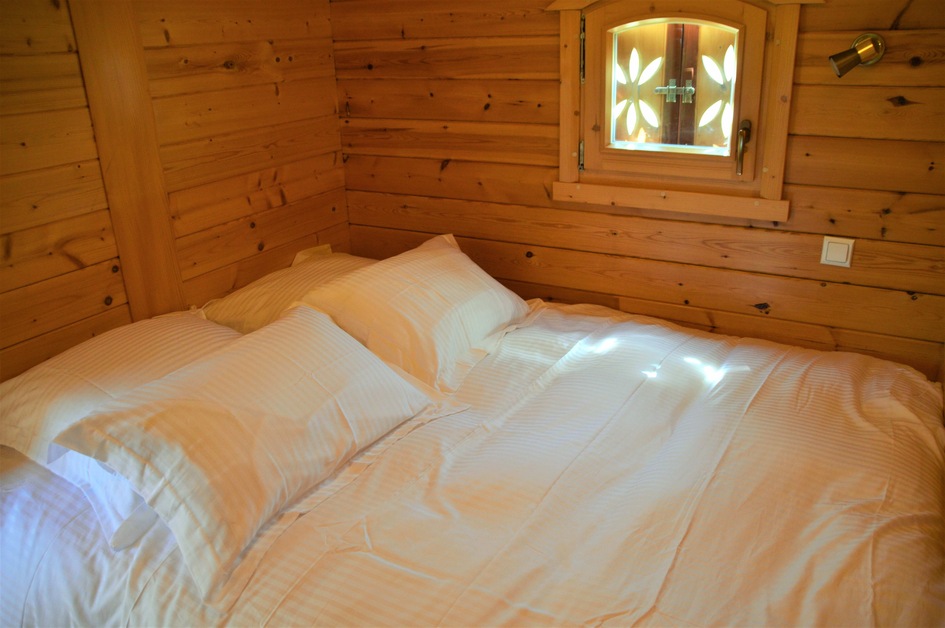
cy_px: 314
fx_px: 708
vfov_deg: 47.8
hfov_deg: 67.4
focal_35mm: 27
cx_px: 472
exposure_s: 1/60
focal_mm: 18
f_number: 4
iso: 400
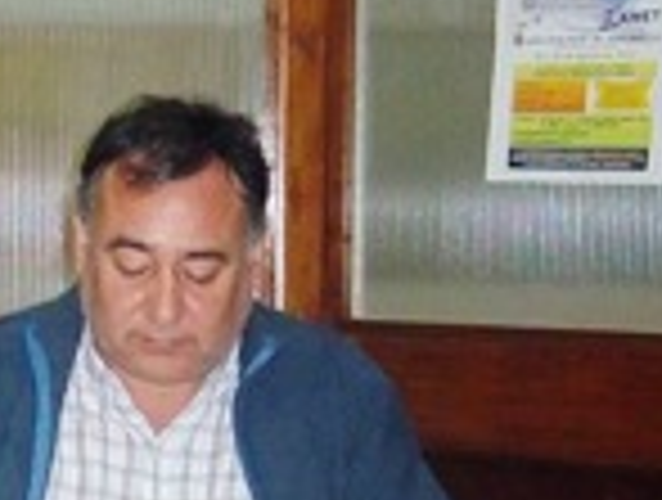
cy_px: 545
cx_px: 113
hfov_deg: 17.1
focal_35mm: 114
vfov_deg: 12.8
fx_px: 2185
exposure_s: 1/30
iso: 320
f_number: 3.5
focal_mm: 5.05
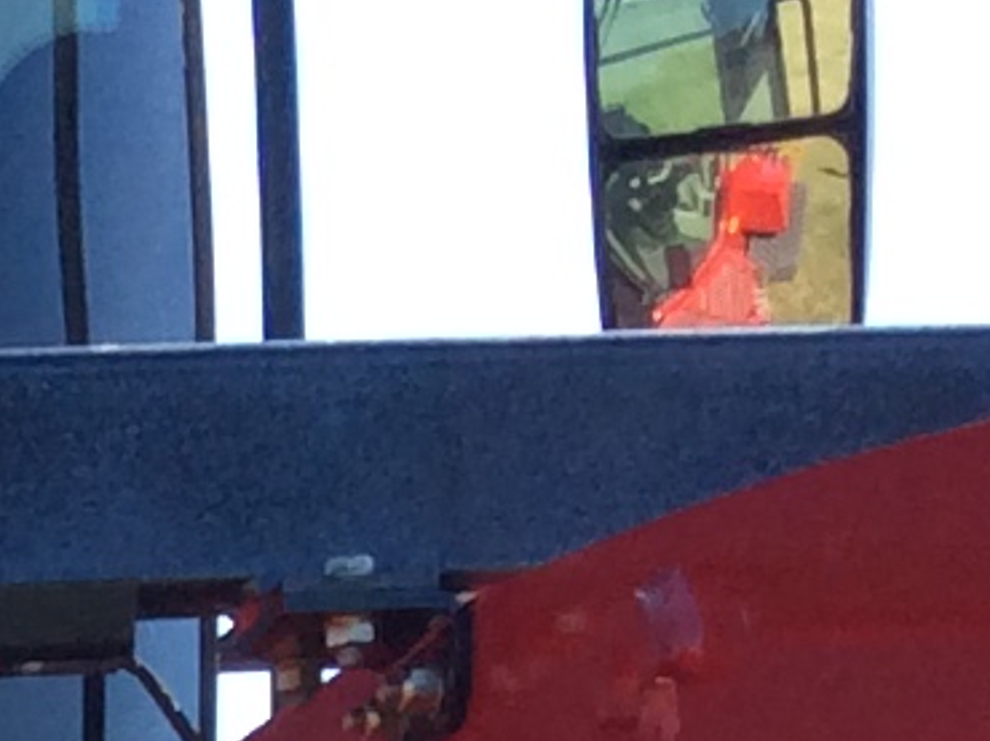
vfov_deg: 6.1
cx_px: -1118
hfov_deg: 8.3
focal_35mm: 224
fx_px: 6402
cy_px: 2274
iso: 32
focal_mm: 3.3
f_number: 2.4
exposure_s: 1/447
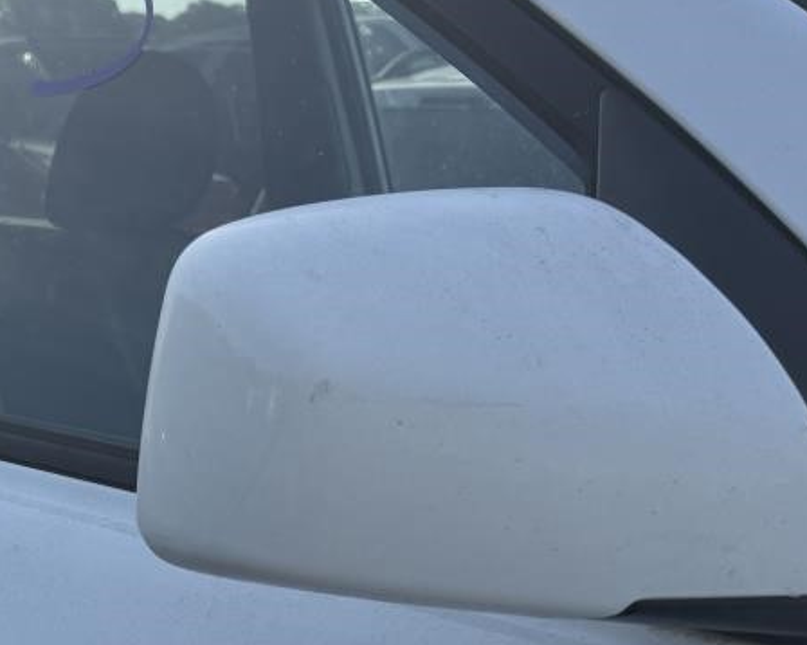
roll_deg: +0.3
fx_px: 1600
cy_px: 443
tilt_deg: -12.2
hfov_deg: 25.2
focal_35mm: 67
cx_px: -191
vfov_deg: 22.7
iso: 100
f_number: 1.78
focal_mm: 6.76
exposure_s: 1/3953
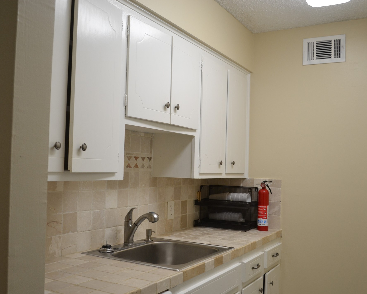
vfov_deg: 39.2
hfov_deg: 47.9
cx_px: 175
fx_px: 413
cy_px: 148
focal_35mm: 38
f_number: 4
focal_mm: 22
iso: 400
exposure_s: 1/60
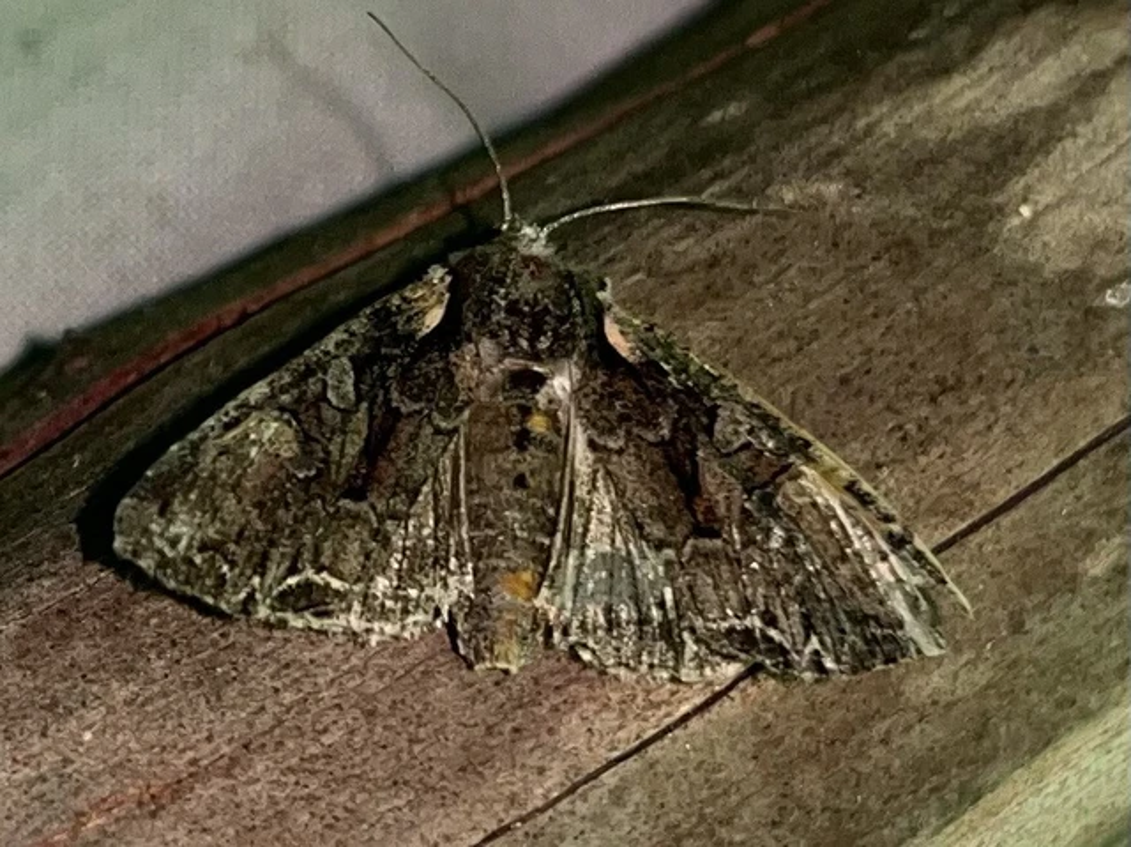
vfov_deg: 53.0
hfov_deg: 67.3
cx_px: 566
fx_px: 849
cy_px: 424
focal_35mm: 26
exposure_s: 1/76
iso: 32
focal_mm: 5.1
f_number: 1.6
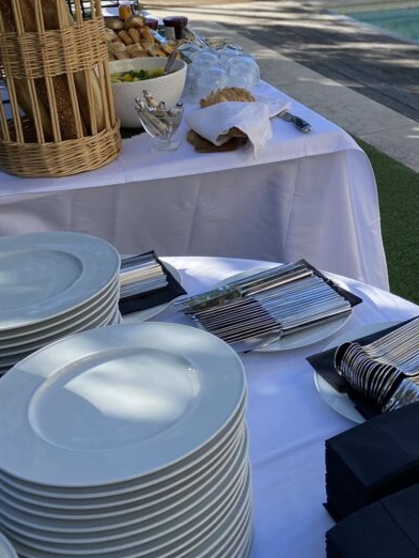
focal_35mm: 51
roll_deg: +0.5
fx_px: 822
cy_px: 98
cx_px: 381
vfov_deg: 36.0
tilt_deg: -15.8
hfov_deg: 27.5
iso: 32
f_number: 1.8
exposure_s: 1/998
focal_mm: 4.25
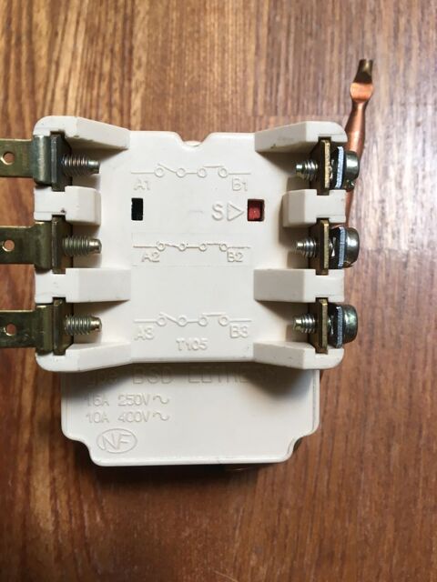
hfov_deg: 48.2
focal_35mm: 29
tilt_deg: -80.6
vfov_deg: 61.7
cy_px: 291
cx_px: 218
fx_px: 488
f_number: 2.2
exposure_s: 1/33
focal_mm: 4.15
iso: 32
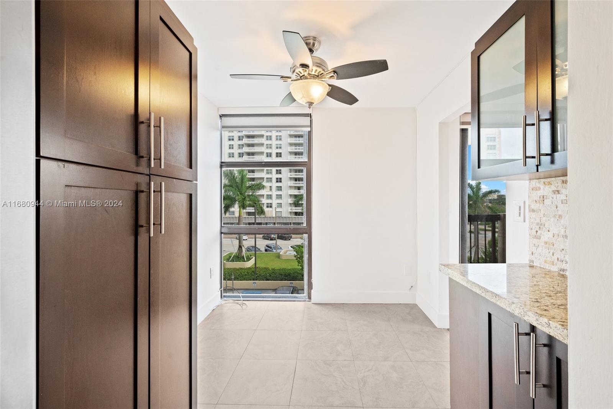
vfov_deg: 81.2
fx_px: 238
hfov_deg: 104.2
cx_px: 306
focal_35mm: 14
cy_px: 204
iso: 200
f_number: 8
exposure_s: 1/50
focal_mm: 14
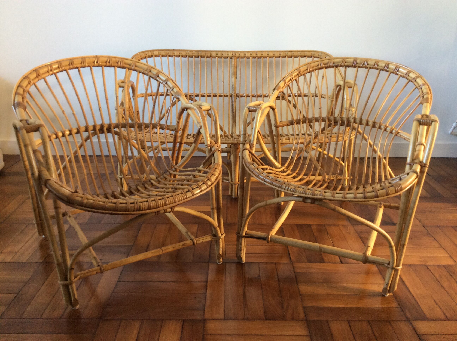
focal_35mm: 32
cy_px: 170
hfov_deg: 56.9
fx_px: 422
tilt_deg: -20.0
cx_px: 228
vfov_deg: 44.1
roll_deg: -2.0
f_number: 2.4
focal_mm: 3.3
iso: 64
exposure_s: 1/25
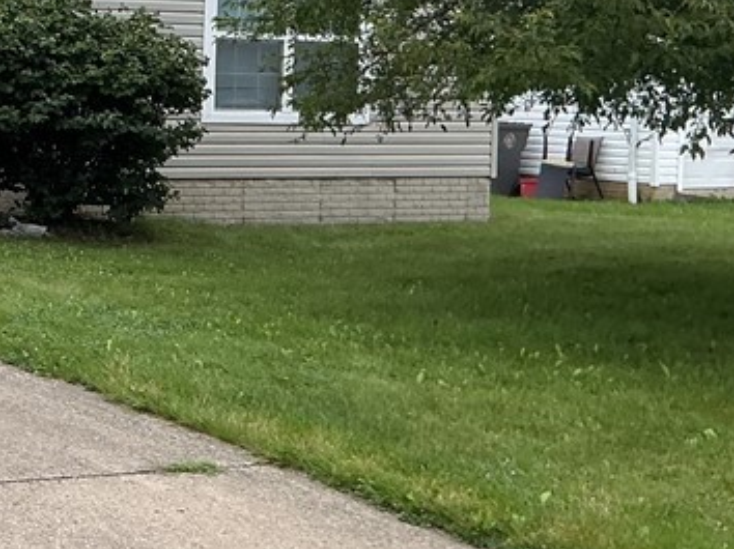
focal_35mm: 84
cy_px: 149
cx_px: -201
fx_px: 1780
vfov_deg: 17.5
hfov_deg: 21.3
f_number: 1.8
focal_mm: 3
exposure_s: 1/287
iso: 25
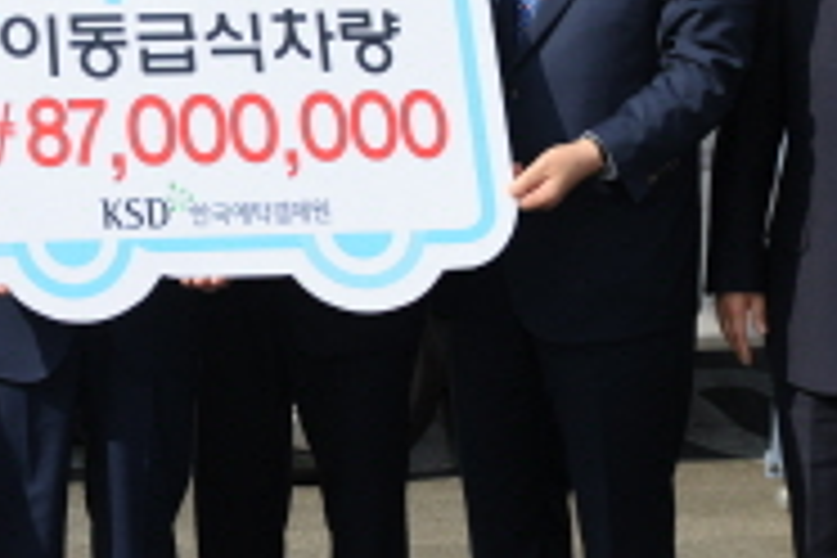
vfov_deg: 13.2
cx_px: 63
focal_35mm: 103
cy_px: 97
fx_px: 2395
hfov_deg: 19.4
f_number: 4
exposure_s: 1/1600
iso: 200
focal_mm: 32
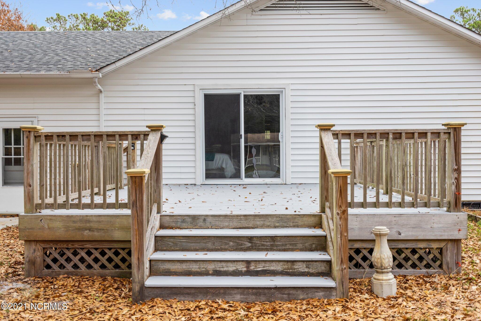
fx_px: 454
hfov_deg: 55.8
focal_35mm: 34
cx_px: 240
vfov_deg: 38.9
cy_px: 160
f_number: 4
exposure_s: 1/160
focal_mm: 34
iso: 100
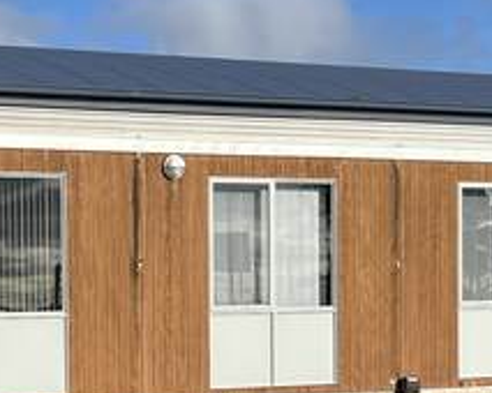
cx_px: 0
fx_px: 1775
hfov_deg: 15.5
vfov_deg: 12.4
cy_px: 423
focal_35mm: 122
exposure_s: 1/3215
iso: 50
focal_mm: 5.1
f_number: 1.6
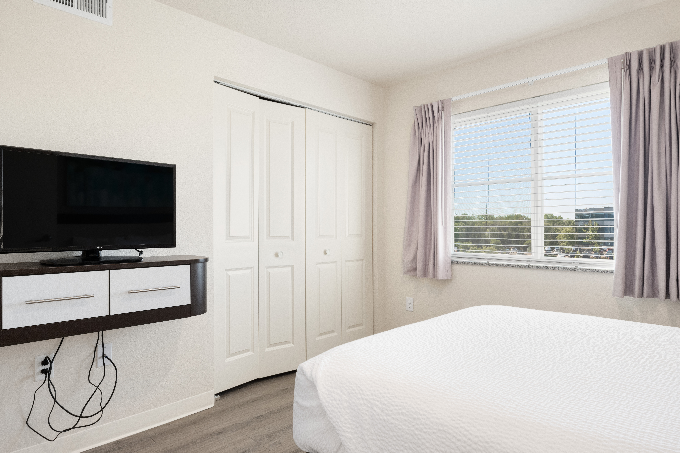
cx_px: 327
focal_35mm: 22
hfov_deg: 79.6
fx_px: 408
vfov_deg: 58.1
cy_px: 229
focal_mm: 18.5
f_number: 11
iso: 640
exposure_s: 1/30
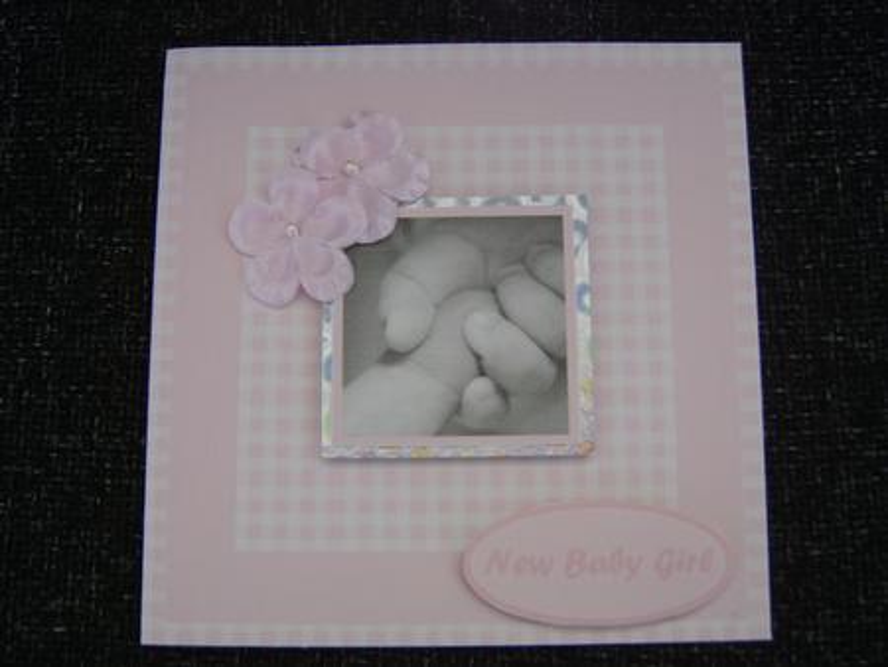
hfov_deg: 58.3
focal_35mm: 31
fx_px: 796
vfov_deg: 45.5
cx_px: 444
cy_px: 334
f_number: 2.7
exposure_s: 1/4
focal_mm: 8.13
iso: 71
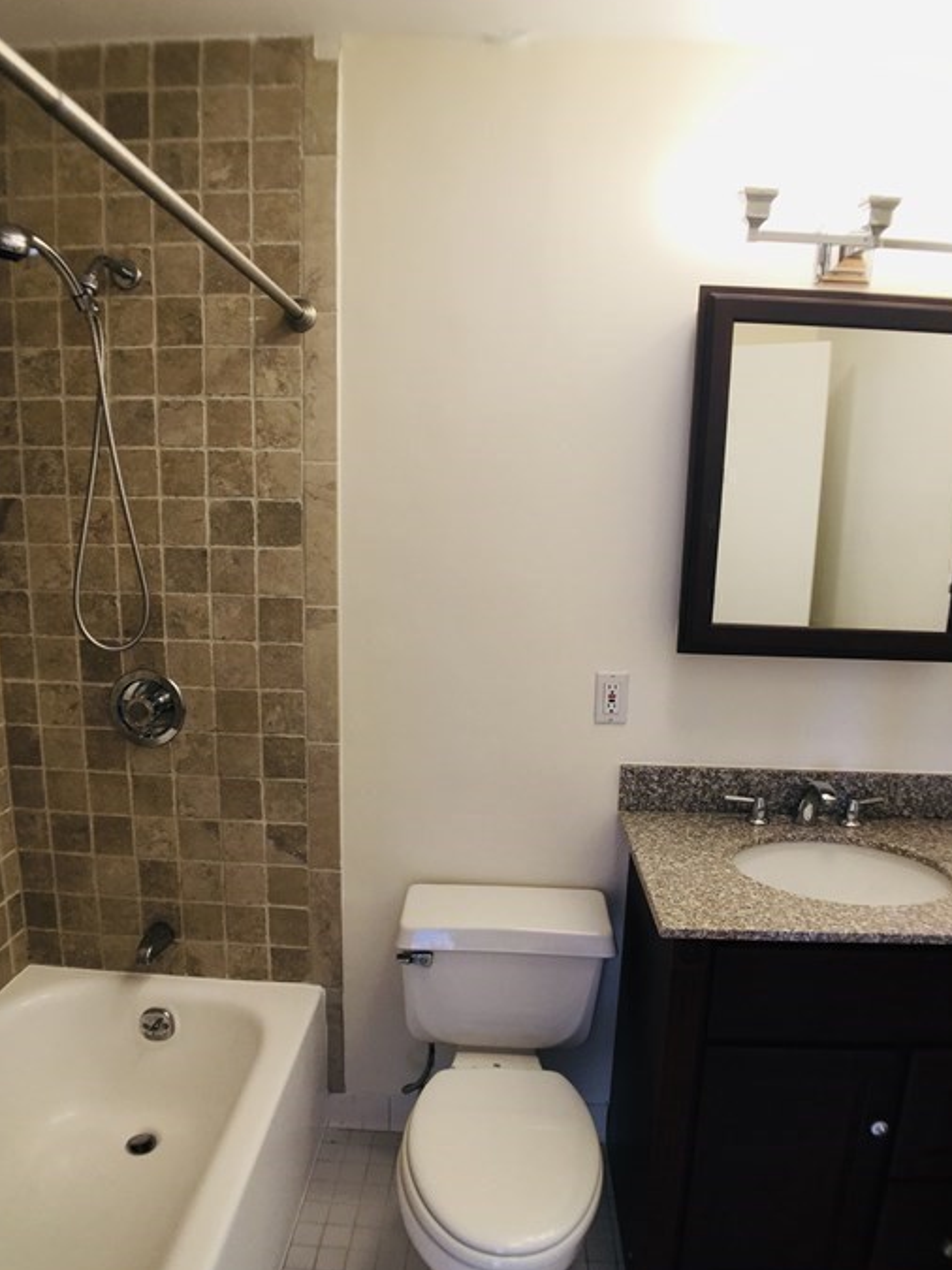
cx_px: 467
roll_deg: -1.1
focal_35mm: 33
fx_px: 1210
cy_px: 694
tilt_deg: -11.1
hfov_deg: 42.9
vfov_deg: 55.3
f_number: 2.2
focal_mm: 4.15
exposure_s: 1/40
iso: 25
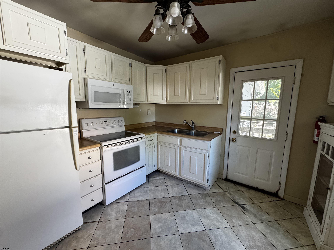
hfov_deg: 102.1
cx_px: 167
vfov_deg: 85.7
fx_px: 135
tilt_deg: -8.6
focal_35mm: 14
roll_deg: -0.7
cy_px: 125
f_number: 2.2
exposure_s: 1/120
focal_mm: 2.22
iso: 250
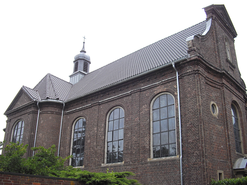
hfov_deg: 49.0
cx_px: 124
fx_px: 271
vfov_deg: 37.7
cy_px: 92
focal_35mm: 38
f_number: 2.8
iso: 50
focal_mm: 7.9
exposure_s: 1/500
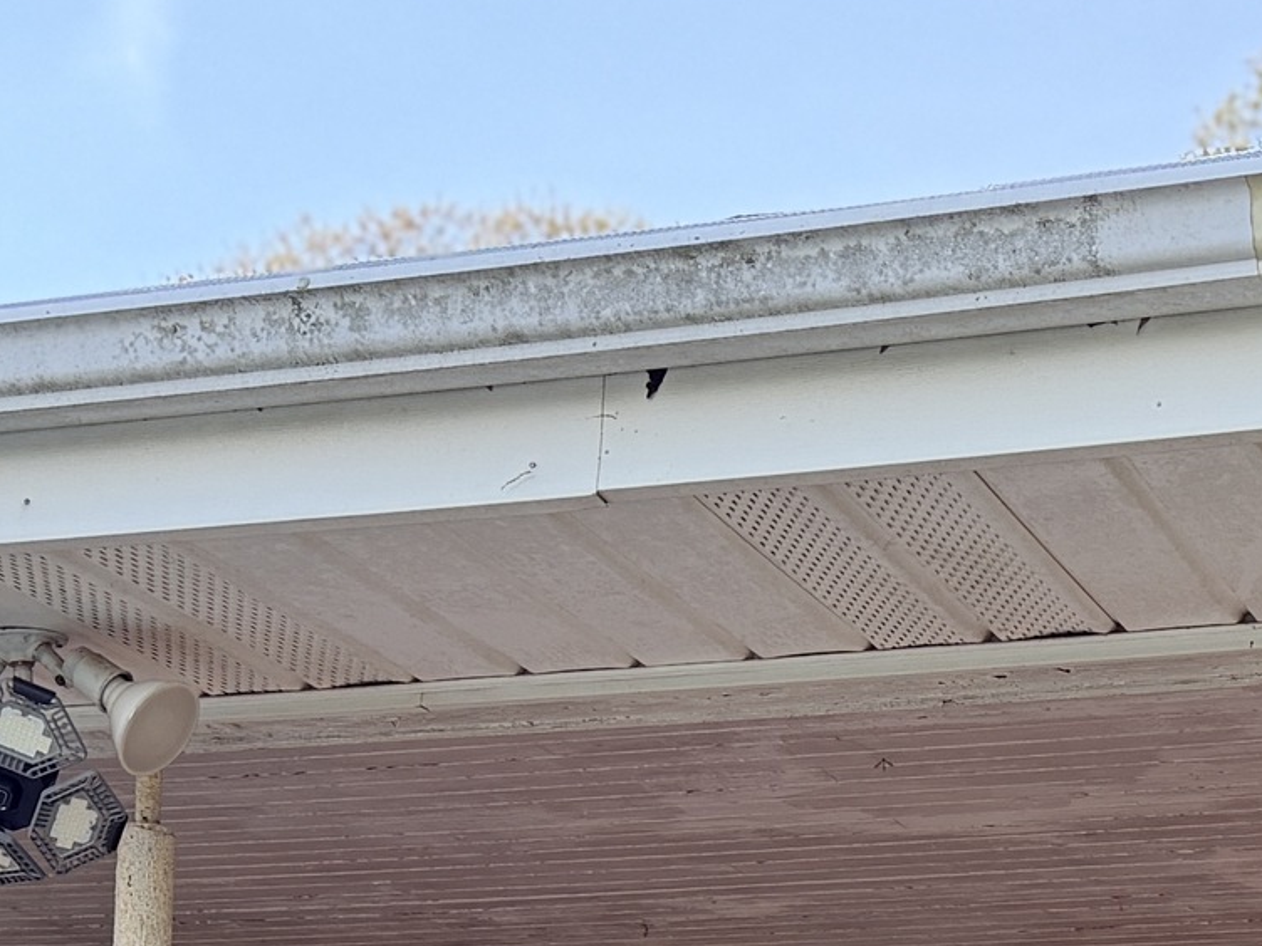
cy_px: 1505
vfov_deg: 14.0
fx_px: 3573
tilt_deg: +2.8
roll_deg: -2.4
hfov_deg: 20.0
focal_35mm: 98
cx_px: 772
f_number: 1.78
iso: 80
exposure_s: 1/170
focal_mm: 6.76
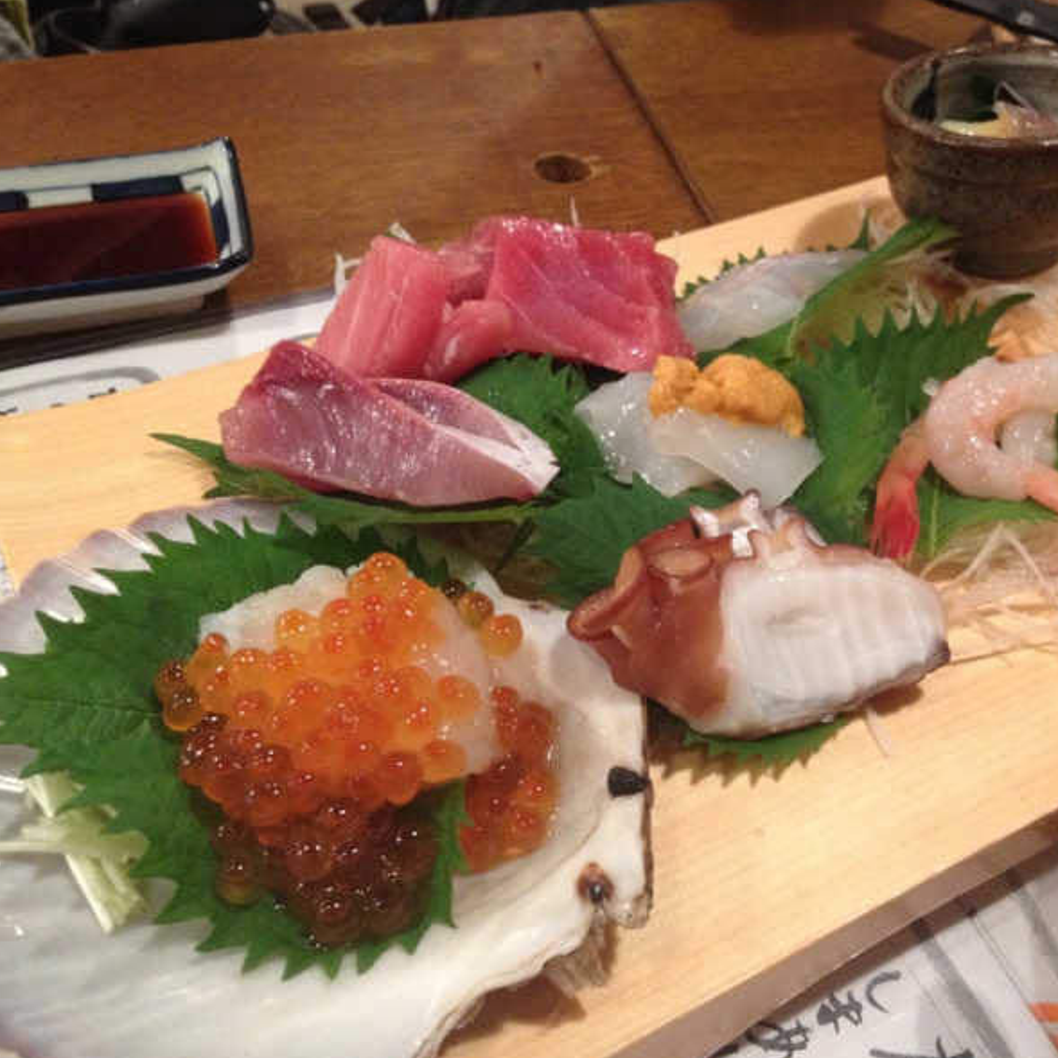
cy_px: 532
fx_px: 1452
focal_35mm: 42
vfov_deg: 40.0
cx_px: 690
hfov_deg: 39.6
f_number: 2.4
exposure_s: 1/20
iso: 320
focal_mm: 4.28
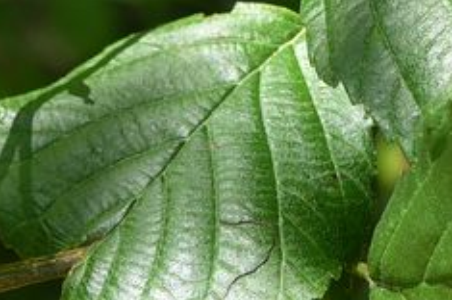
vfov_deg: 4.9
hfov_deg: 7.3
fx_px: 3473
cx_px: 783
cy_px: -278
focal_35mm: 277
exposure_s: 1/125
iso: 160
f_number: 7.1
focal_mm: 50
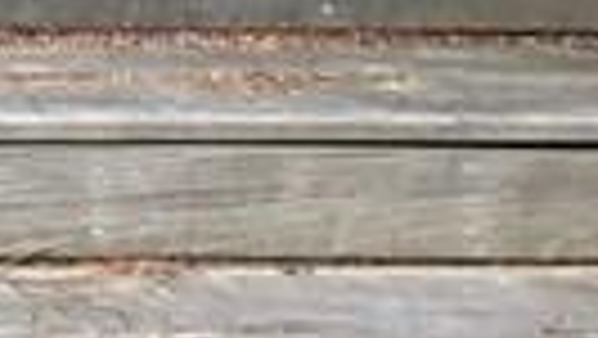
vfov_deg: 4.8
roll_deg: -1.2
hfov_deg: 7.6
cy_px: -879
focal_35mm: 235
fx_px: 3729
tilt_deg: -2.5
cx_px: -1371
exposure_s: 1/161
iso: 20
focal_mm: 3.99
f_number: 1.8
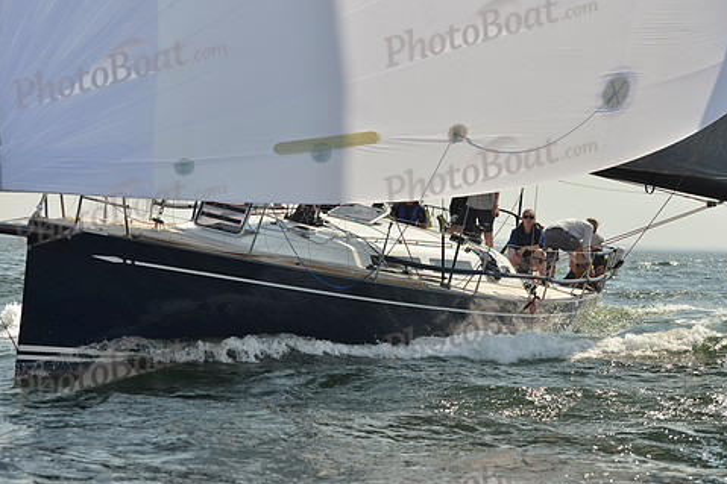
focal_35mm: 103
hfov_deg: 19.8
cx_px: 307
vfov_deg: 13.3
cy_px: 268
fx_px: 2079
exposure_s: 1/1600
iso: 200
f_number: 6.3
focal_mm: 85
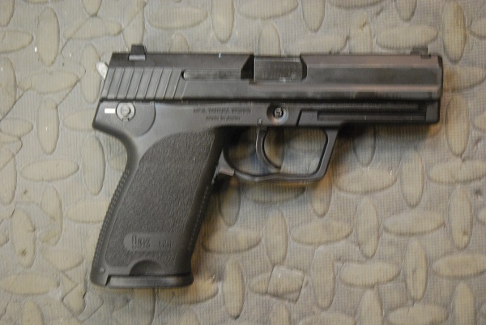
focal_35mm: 72
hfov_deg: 28.1
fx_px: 973
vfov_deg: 19.0
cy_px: 162
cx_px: 243
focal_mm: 48
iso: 1600
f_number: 4.5
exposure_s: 1/25
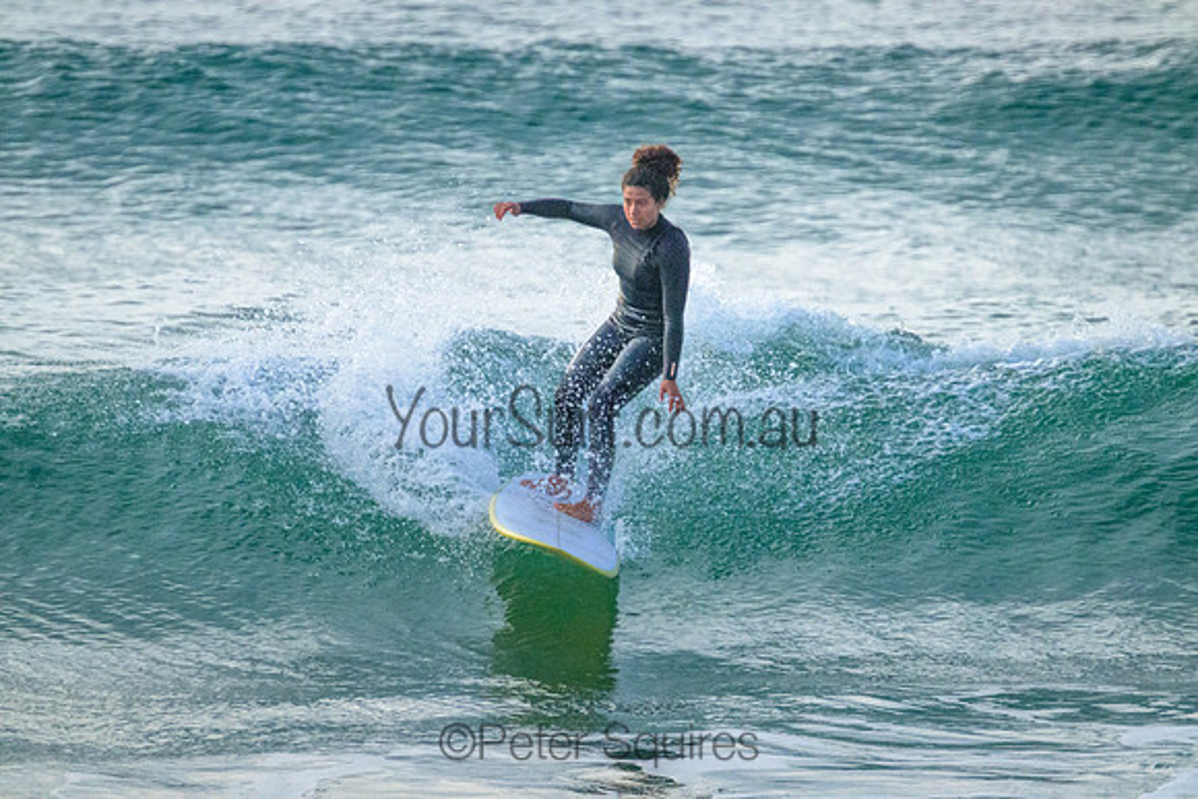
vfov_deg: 1.7
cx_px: 599
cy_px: 400
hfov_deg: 2.6
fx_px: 26627
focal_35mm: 800
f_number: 11
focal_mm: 800
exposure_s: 1/1000
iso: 9000
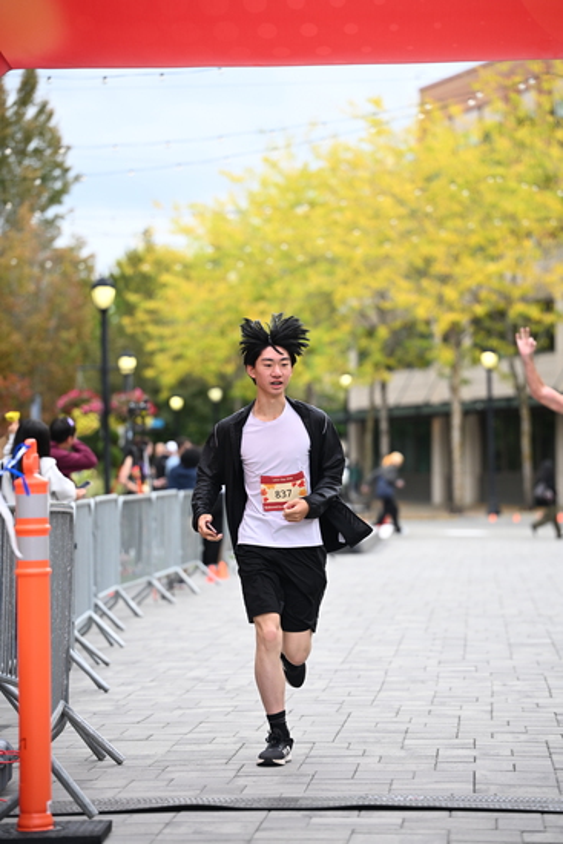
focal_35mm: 120
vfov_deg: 17.1
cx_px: 282
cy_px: 422
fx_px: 2813
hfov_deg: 11.4
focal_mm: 120
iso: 640
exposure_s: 1/2000
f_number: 2.8
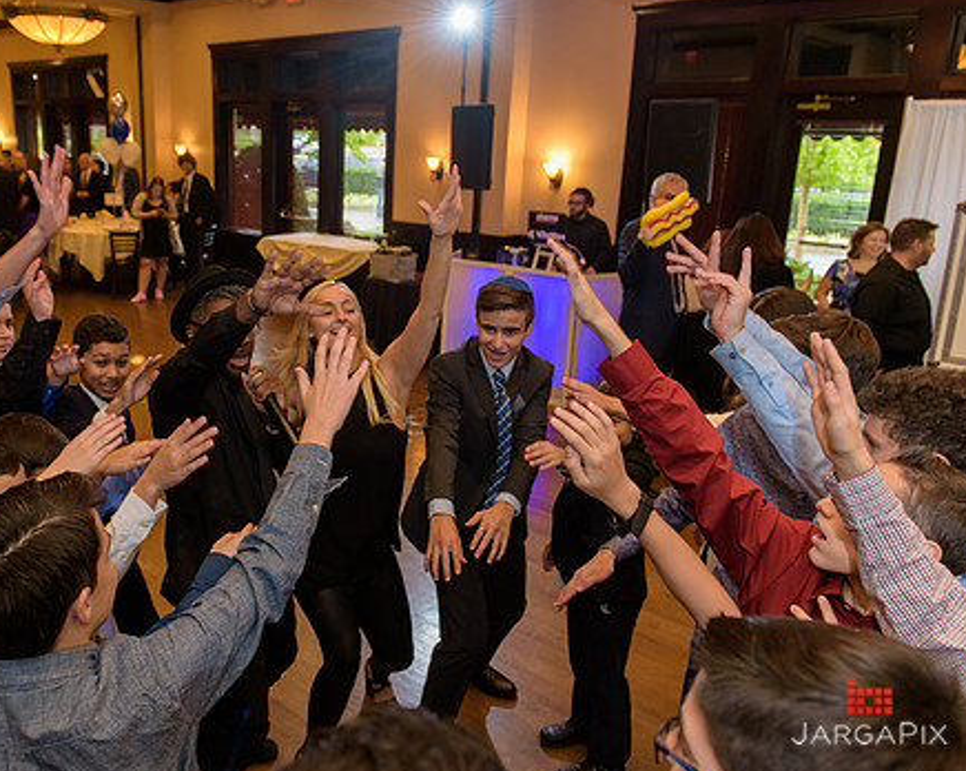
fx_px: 857
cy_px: 364
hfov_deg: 58.1
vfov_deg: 48.4
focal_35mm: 30
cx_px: 361
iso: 1600
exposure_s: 1/125
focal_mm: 24
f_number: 3.2
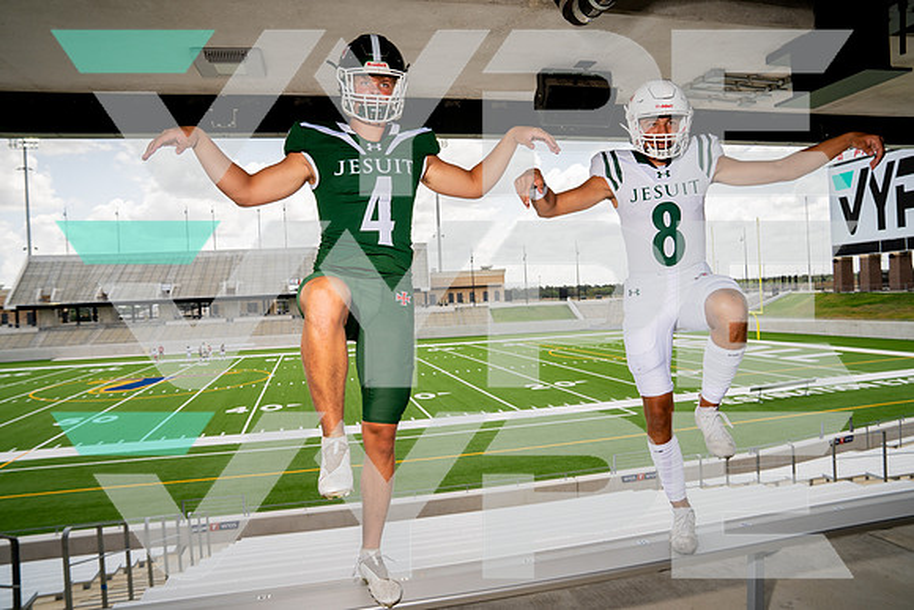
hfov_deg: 73.7
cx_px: 457
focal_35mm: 24
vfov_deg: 53.2
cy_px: 305
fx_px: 609
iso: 100
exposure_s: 1/250
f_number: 6.3
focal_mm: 24
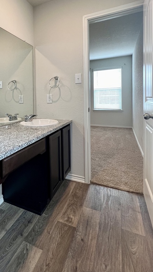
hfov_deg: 52.8
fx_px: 144
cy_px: 105
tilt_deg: -1.6
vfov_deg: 85.2
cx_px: 34
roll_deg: +0.9
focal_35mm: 20
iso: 250
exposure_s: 1/60
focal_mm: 1.57
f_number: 1.8
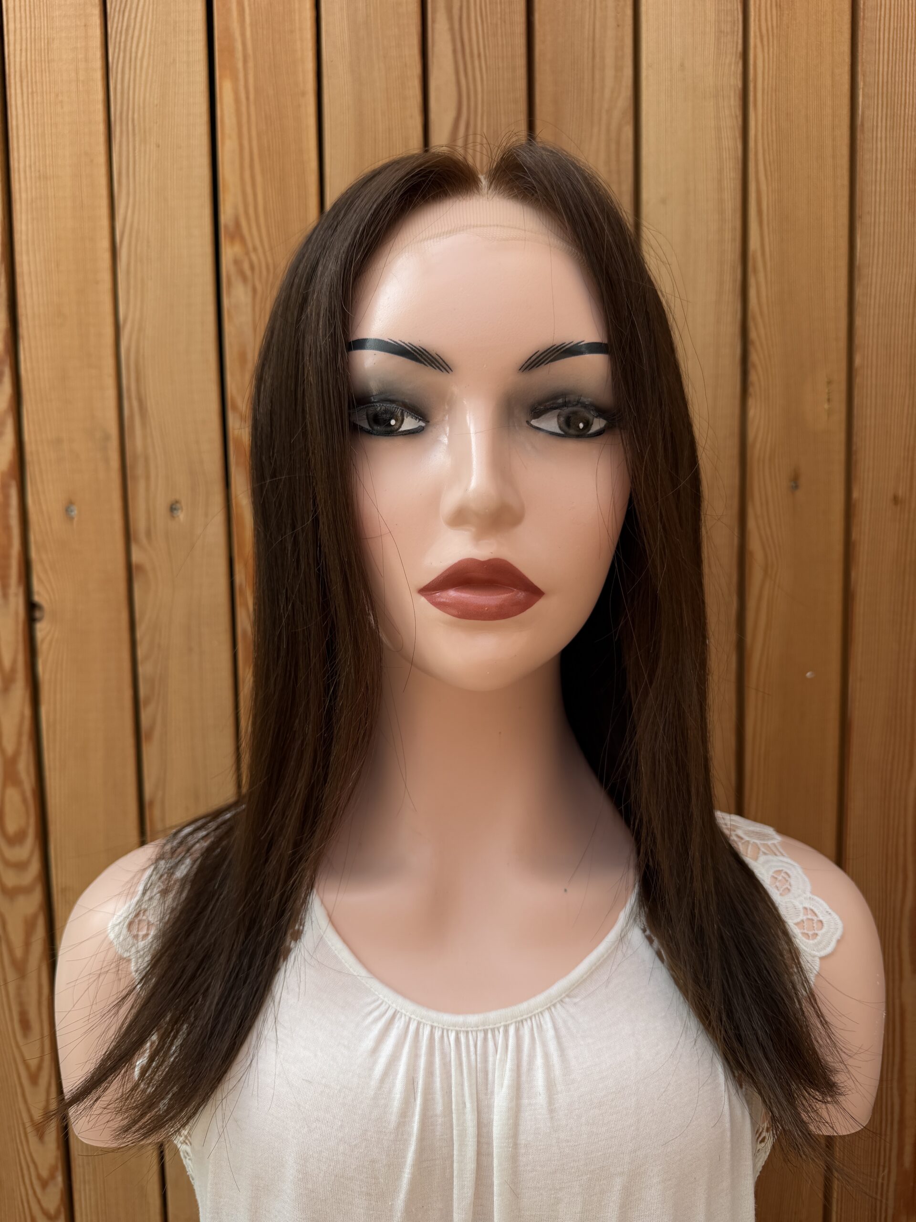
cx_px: 458
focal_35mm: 24
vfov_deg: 71.6
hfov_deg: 56.8
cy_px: 611
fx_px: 847
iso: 80
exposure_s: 1/617
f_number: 1.78
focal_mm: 6.76
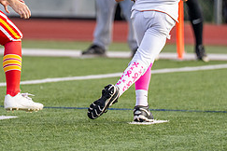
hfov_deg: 2.3
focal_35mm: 886
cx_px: -14
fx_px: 5586
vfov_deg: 1.6
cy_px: -10
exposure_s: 1/2500
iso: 320
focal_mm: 200
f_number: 2.8
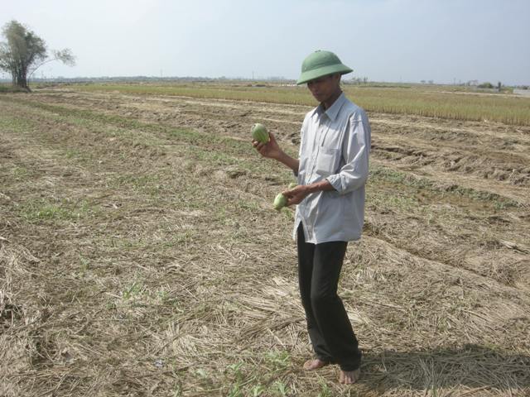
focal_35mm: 36
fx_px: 551
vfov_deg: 39.7
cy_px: 198
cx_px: 265
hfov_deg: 51.4
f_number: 5.4
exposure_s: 1/238
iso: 64
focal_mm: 7.5
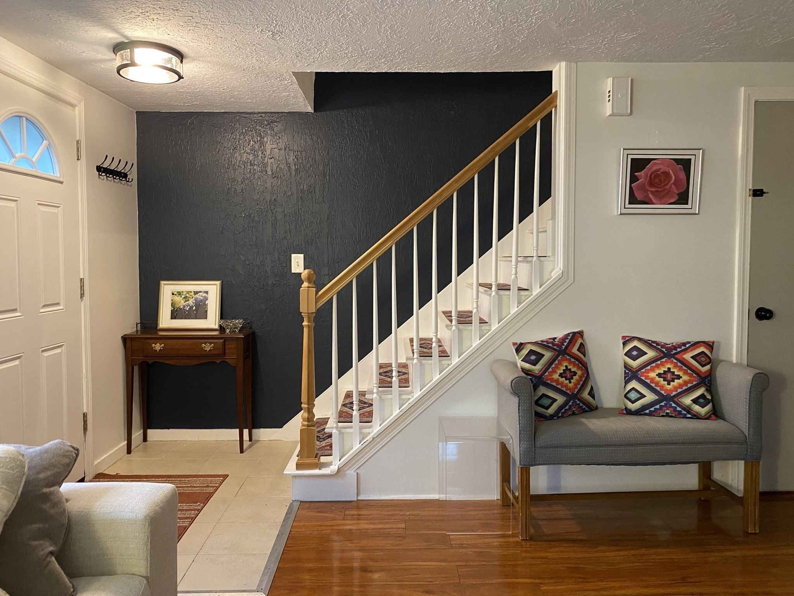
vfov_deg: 53.1
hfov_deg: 67.3
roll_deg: +0.5
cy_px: 298
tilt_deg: -4.0
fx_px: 596
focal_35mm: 26
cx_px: 397
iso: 320
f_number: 1.8
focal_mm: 4.25
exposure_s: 1/40
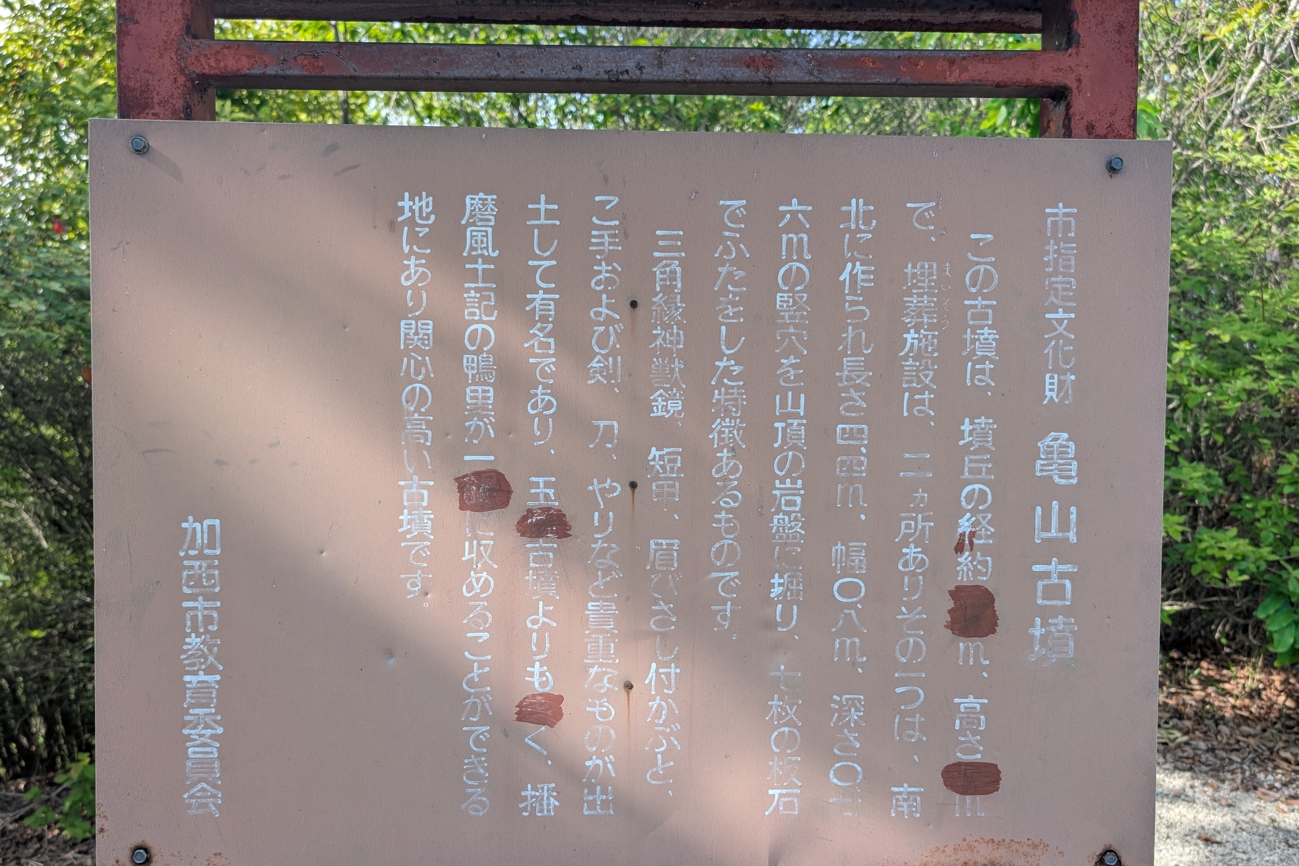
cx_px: 642
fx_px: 938
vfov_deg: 49.5
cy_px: 469
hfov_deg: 69.4
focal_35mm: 26
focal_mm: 6.9
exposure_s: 1/151
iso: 17
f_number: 1.68
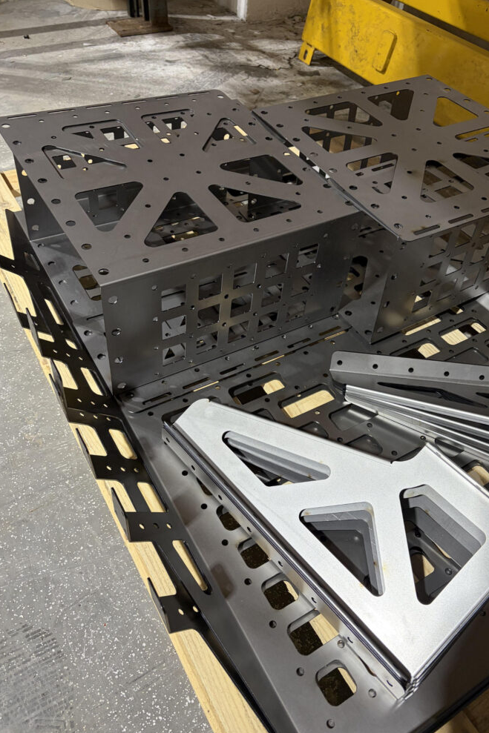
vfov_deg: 65.5
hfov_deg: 46.4
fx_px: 571
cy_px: 361
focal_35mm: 28
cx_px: 259
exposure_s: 1/50
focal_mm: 6
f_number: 1.6
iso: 125
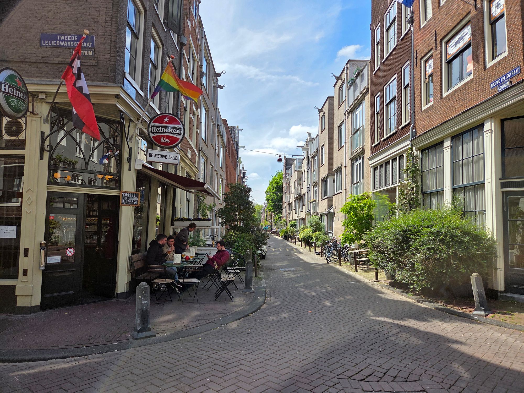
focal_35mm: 23
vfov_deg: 58.9
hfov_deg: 73.9
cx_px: 262
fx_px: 348
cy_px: 196
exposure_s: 1/4885
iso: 80
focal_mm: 5.4
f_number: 1.8
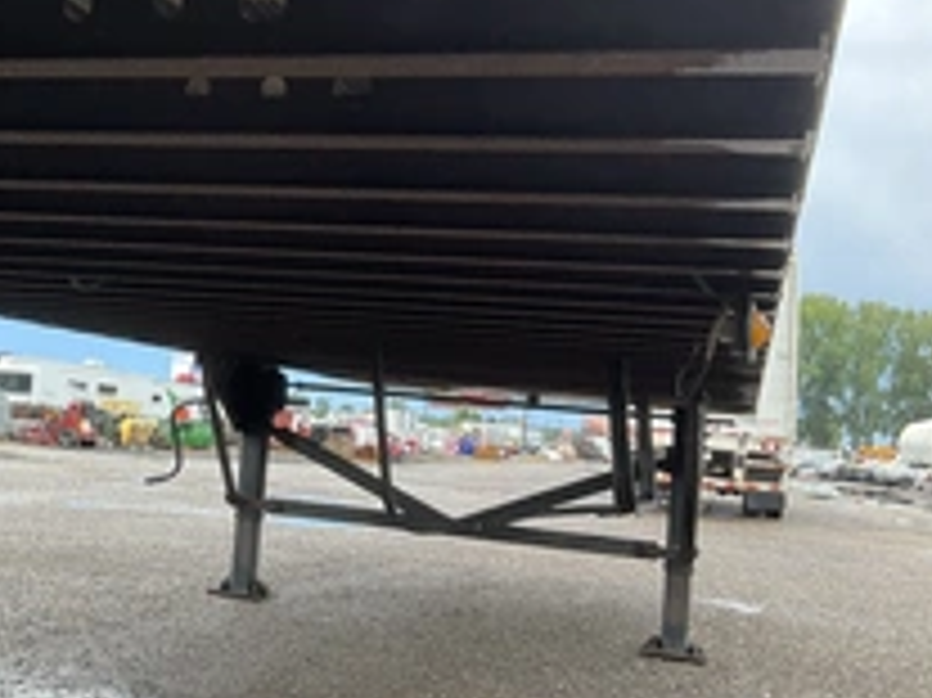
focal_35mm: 56
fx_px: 1507
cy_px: 248
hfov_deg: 33.0
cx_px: 131
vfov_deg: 26.0
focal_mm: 3
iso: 20
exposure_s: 1/141
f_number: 1.8
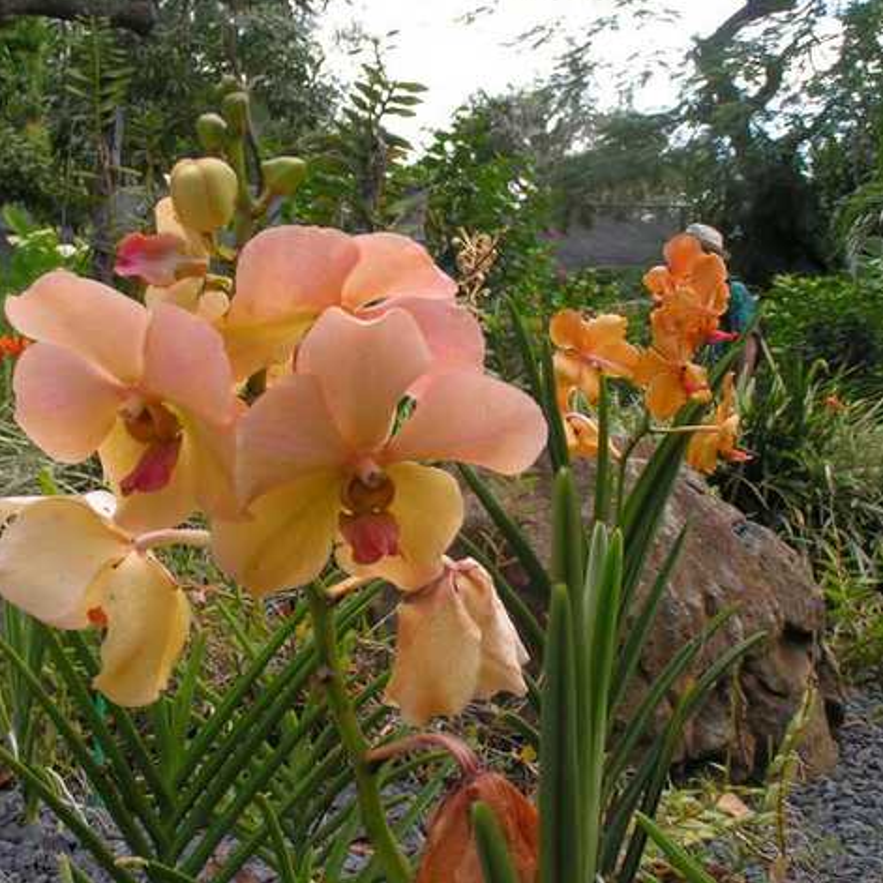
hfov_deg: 23.9
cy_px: 435
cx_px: 296
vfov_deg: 24.0
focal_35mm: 72
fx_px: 2078
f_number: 5
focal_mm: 9.2
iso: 50
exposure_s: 1/200
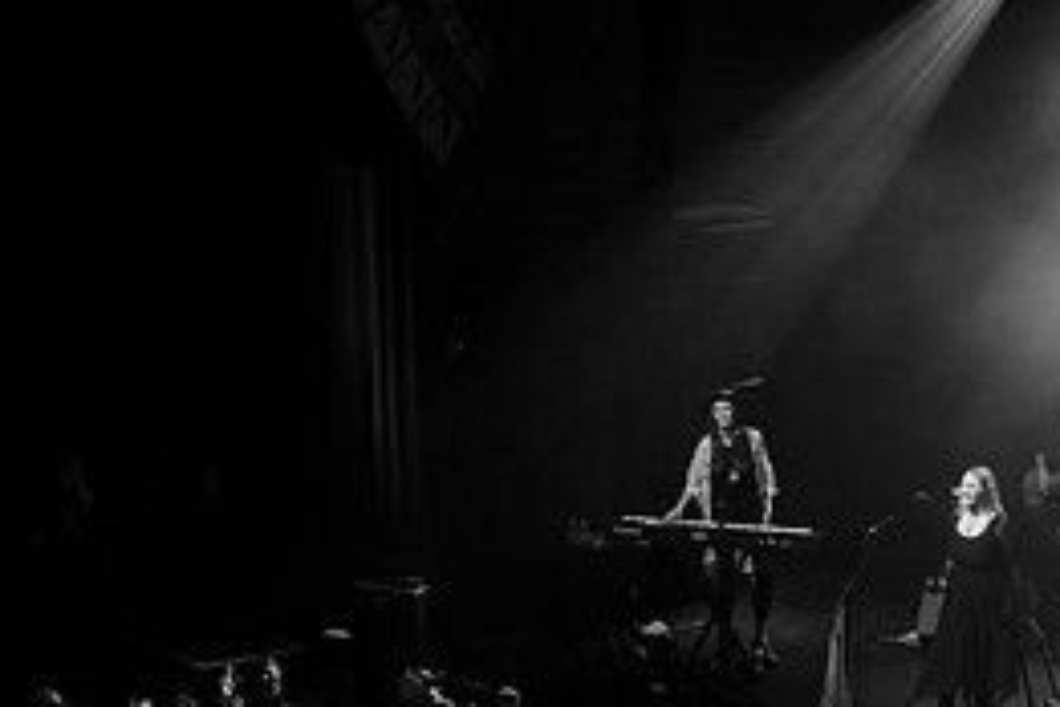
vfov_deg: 19.2
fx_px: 2090
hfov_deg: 28.3
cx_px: 686
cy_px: 421
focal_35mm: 71
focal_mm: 32
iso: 2500
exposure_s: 1/160
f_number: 3.2
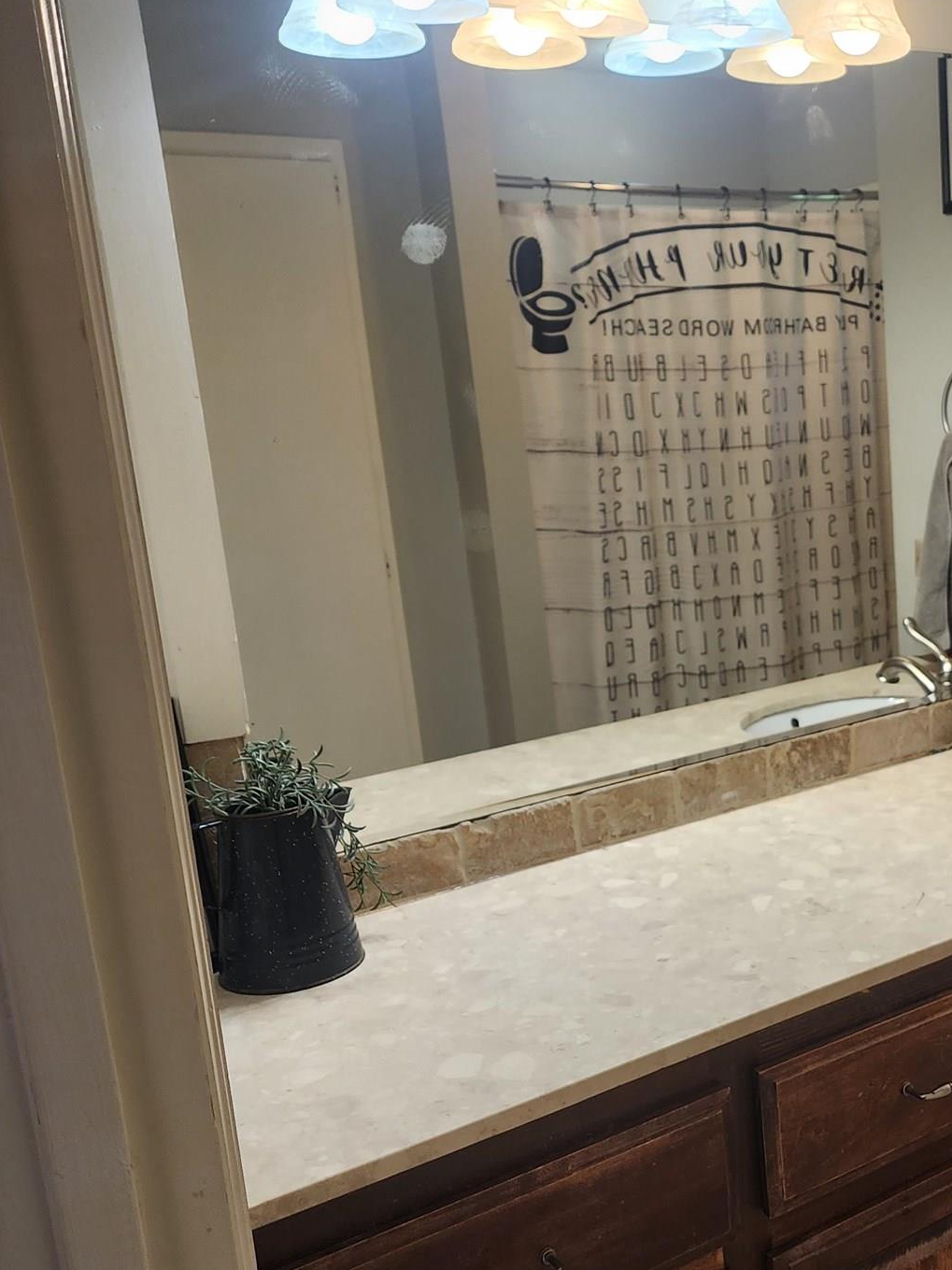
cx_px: 797
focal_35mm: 39
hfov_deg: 35.3
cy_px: 743
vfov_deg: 47.7
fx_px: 1430
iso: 100
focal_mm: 6.4
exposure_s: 1/120
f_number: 1.8
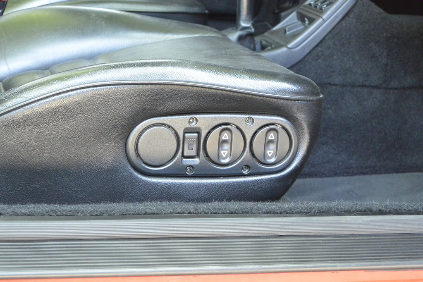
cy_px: 141
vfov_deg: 16.9
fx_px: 952
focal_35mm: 81
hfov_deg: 25.1
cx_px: 212
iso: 1600
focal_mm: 30
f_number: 5.6
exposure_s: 1/30
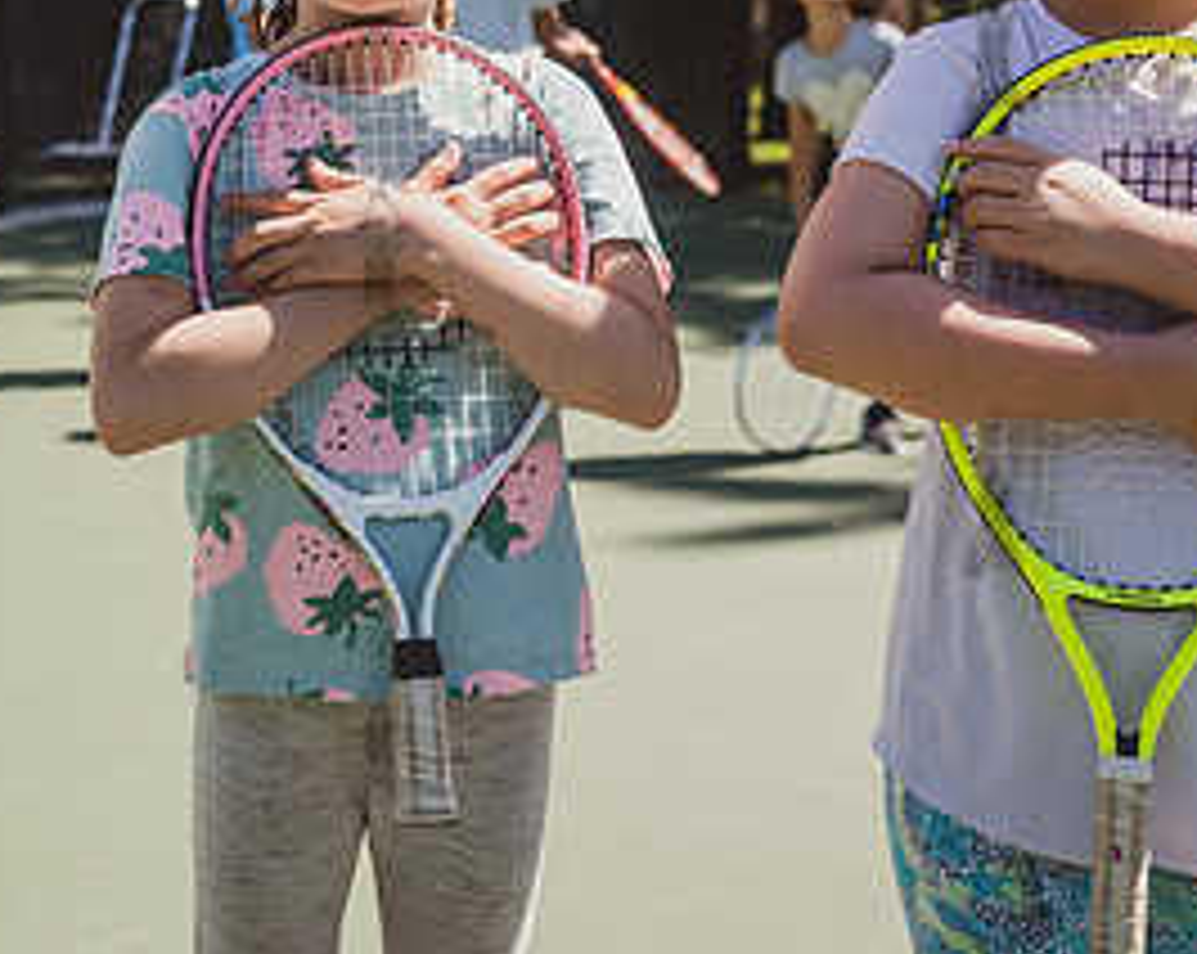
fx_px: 2759
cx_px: 276
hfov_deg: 24.2
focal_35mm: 78
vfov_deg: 19.5
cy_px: 264
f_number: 4
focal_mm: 35
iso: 200
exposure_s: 1/1600
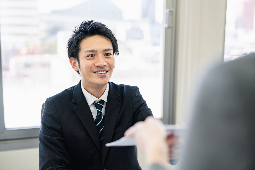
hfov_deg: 39.6
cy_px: 85
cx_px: 128
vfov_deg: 27.0
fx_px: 354
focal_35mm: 50
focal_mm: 50
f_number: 1.8
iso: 100
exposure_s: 1/200
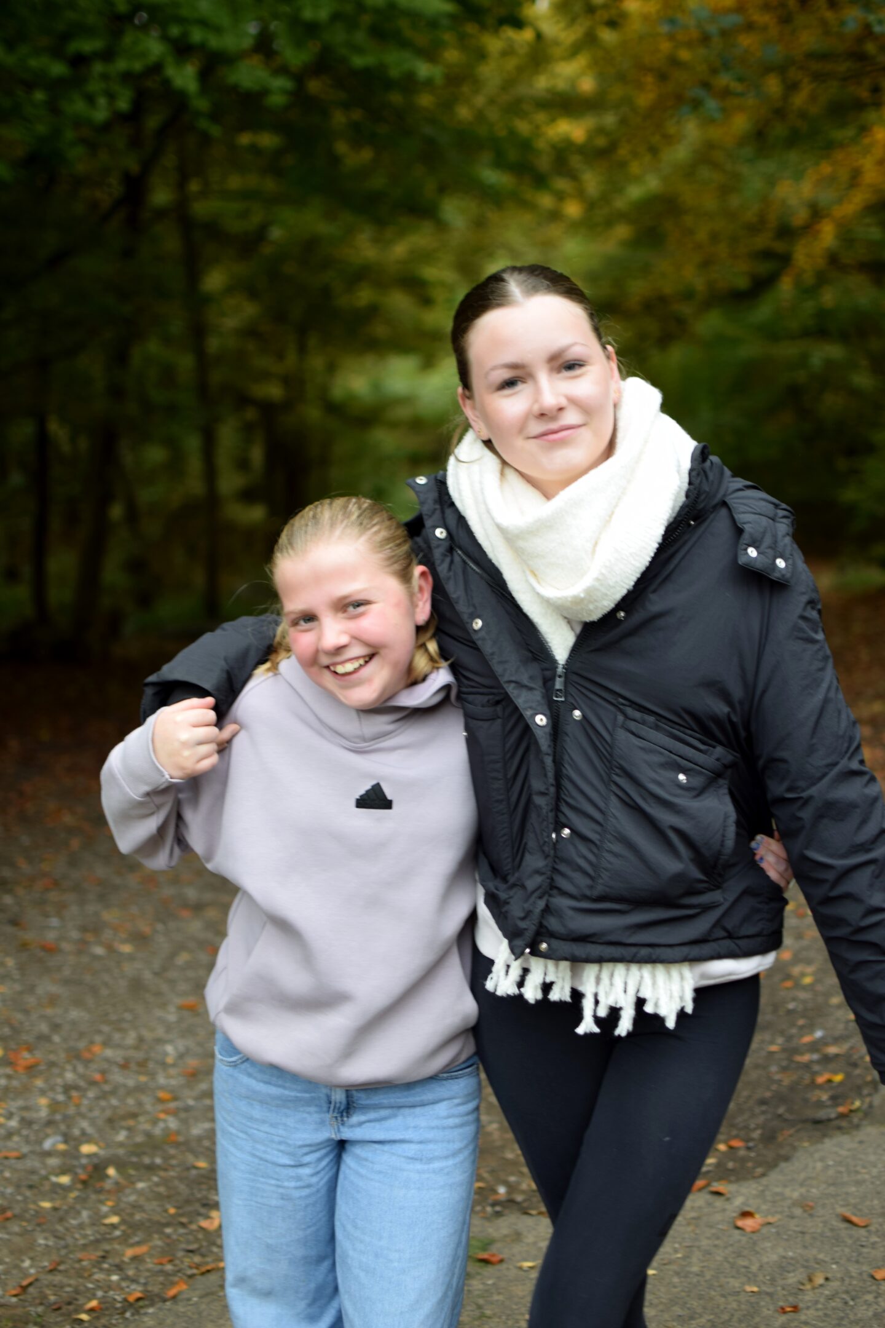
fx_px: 1936
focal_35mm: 52
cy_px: 664
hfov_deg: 25.8
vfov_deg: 37.9
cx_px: 442
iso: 100
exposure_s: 1/160
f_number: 1.8
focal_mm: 35
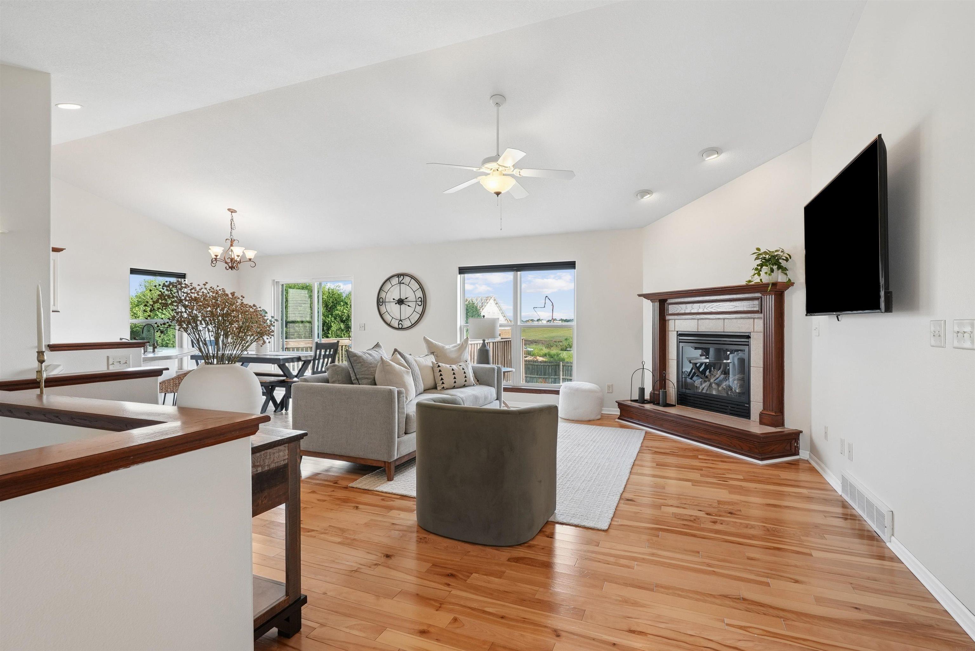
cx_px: 488
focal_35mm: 17
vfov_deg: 70.5
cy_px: 326
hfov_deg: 93.3
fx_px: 461
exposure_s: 1/25
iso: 400
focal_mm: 17
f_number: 9
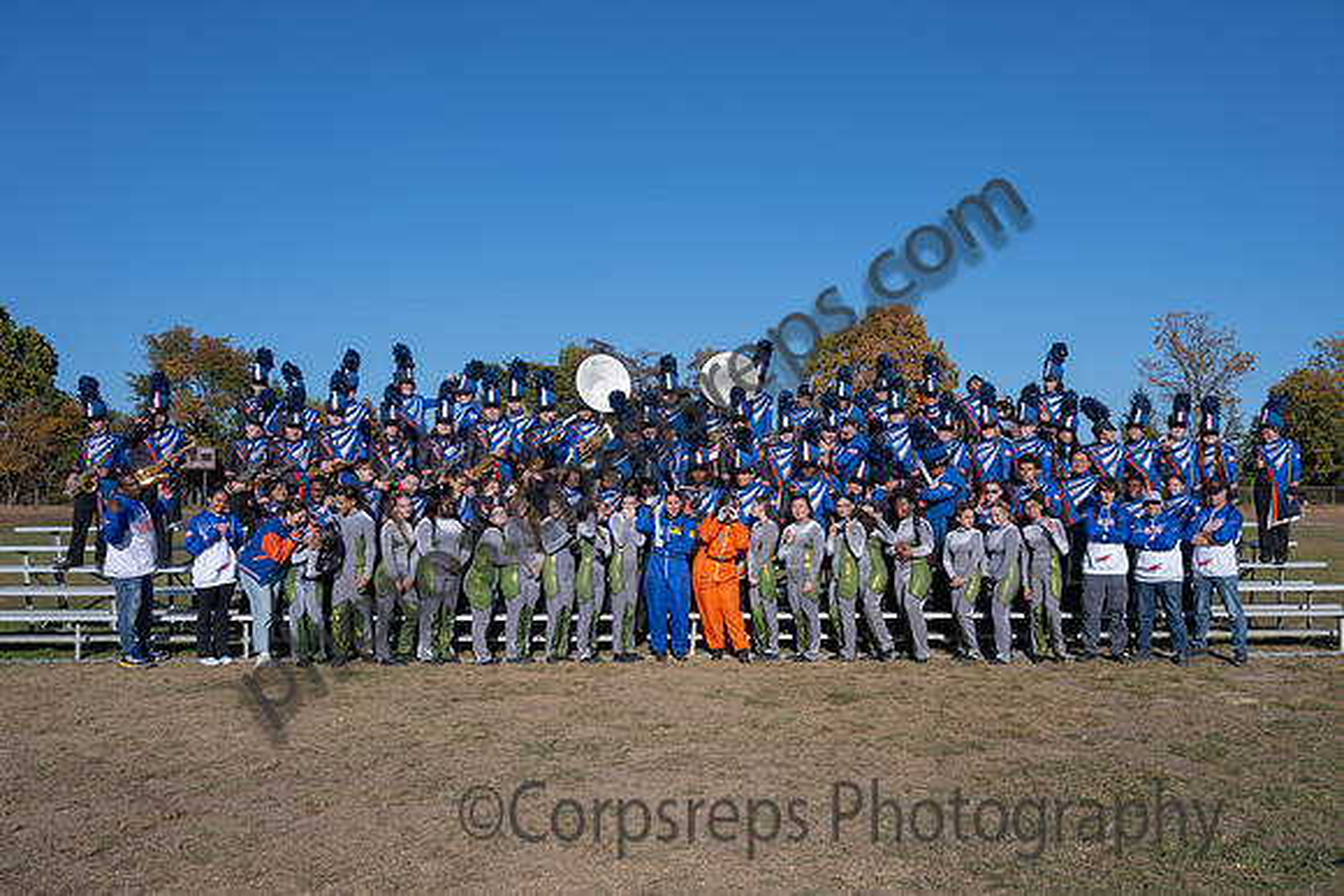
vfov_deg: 42.4
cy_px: 529
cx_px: 740
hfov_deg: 60.5
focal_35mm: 31
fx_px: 1150
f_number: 6.3
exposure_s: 1/500
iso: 64
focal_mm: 25
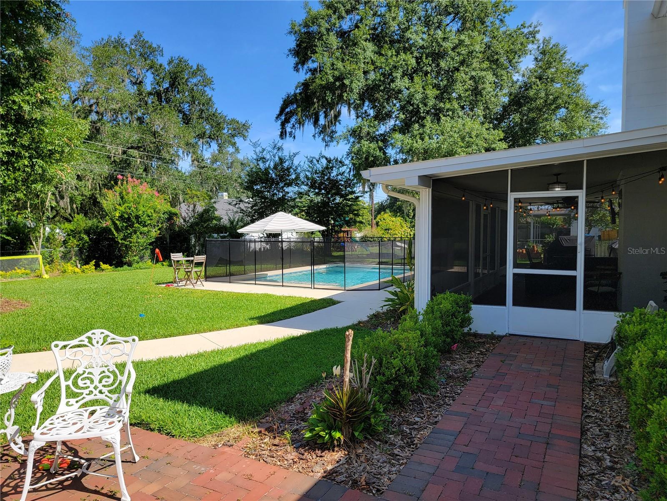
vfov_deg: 56.8
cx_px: 334
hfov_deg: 71.6
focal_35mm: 24
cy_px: 250
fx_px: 462
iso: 16
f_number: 1.8
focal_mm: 6.7
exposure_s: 1/480
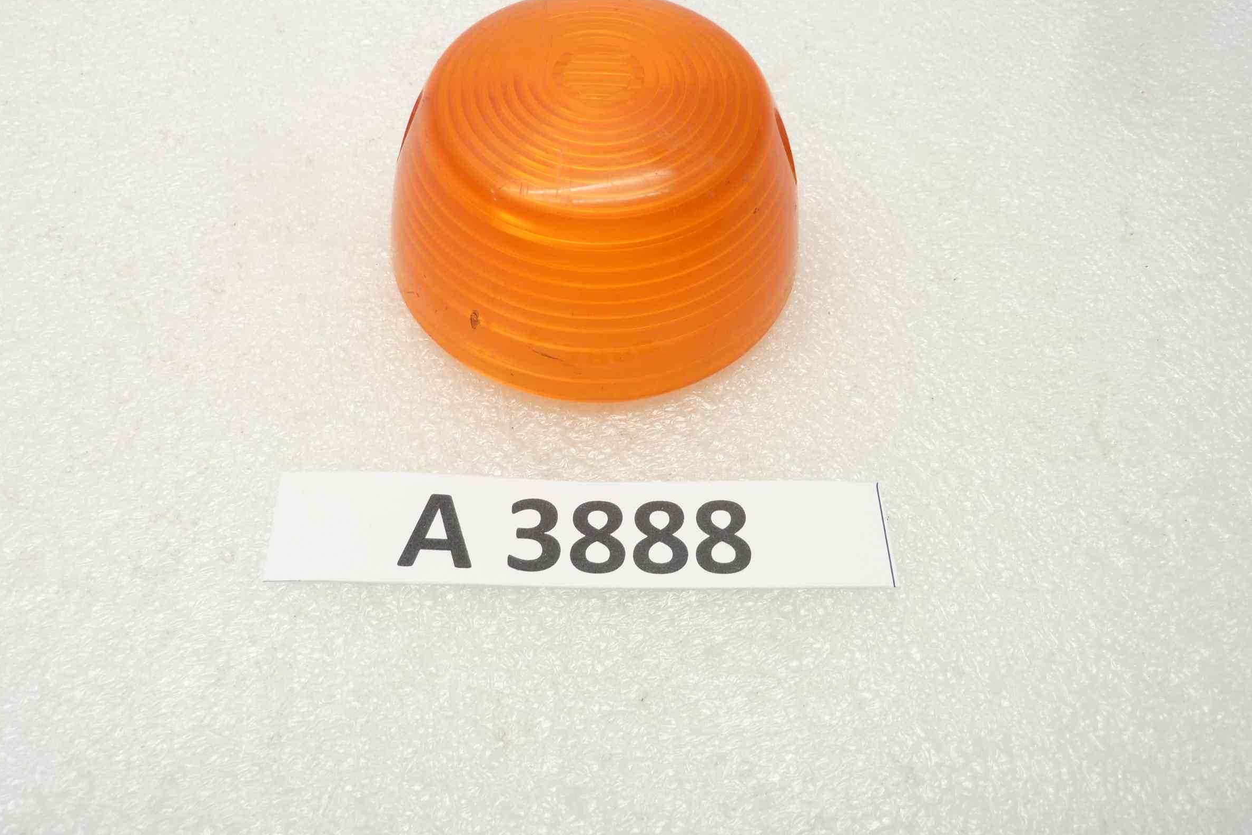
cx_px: 595
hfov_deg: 65.4
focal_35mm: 28
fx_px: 974
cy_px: 401
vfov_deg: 46.4
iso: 80
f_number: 3.3
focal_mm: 4.1
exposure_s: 1/15
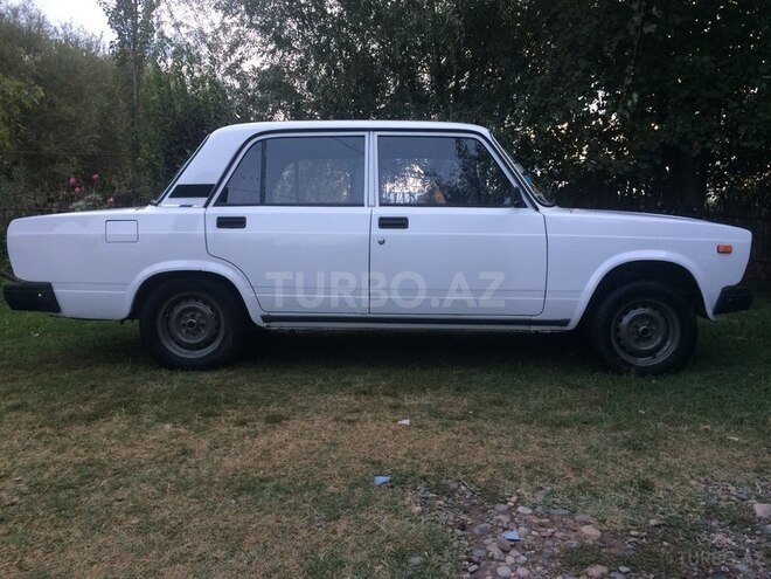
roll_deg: -0.6
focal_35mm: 29
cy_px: 290
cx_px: 386
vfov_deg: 48.2
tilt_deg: -3.9
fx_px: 646
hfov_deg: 61.7
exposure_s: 1/33
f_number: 2.2
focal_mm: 4.15
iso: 50
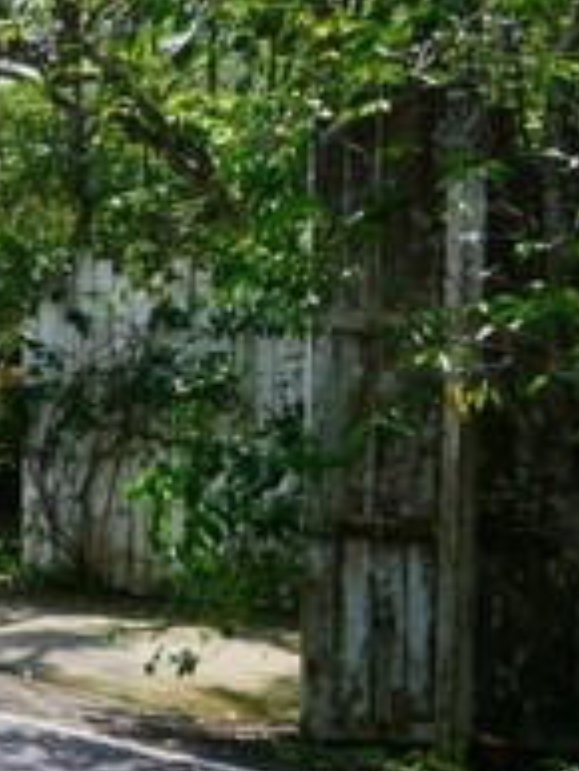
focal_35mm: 56
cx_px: -547
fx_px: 1248
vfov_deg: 34.2
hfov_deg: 18.4
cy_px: 471
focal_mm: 9
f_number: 5
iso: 200
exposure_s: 1/200
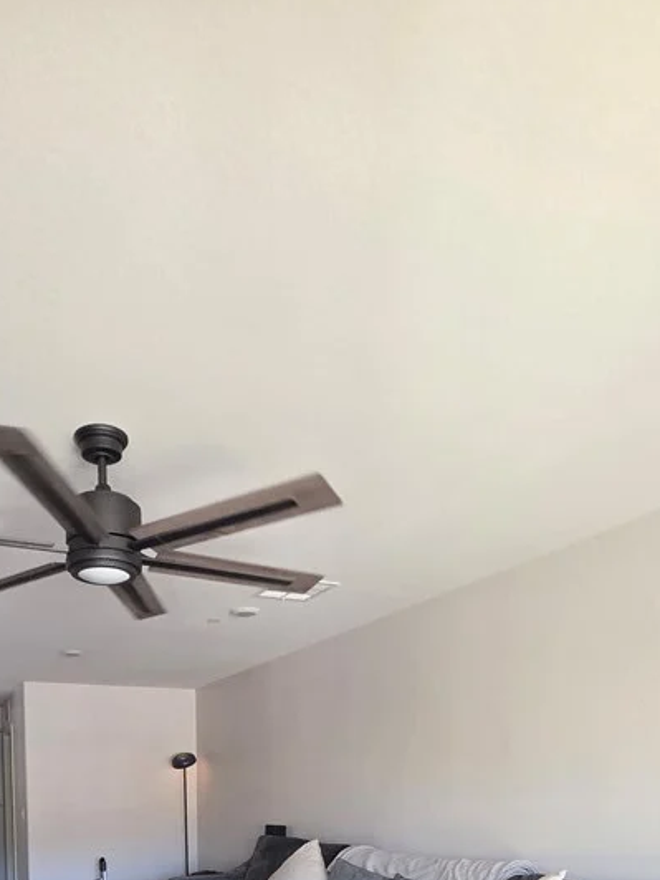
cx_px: 195
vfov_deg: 56.9
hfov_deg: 53.3
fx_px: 636
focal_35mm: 25
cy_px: 832
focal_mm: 2.2
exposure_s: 1/100
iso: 320
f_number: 1.9
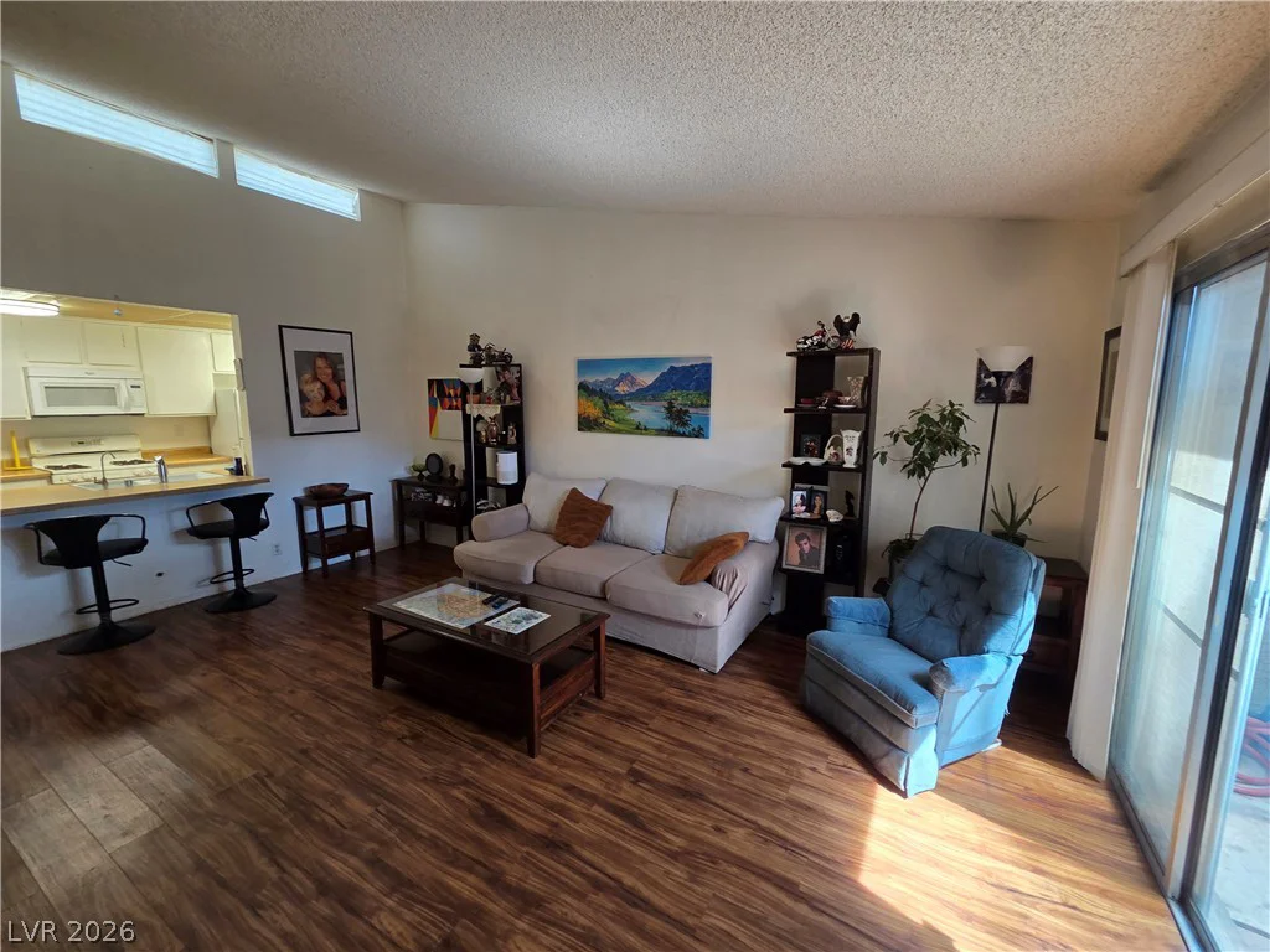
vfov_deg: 89.9
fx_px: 477
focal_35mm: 13
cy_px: 476
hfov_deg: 106.2
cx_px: 635
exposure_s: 1/60
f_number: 2.2
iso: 160
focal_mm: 2.2
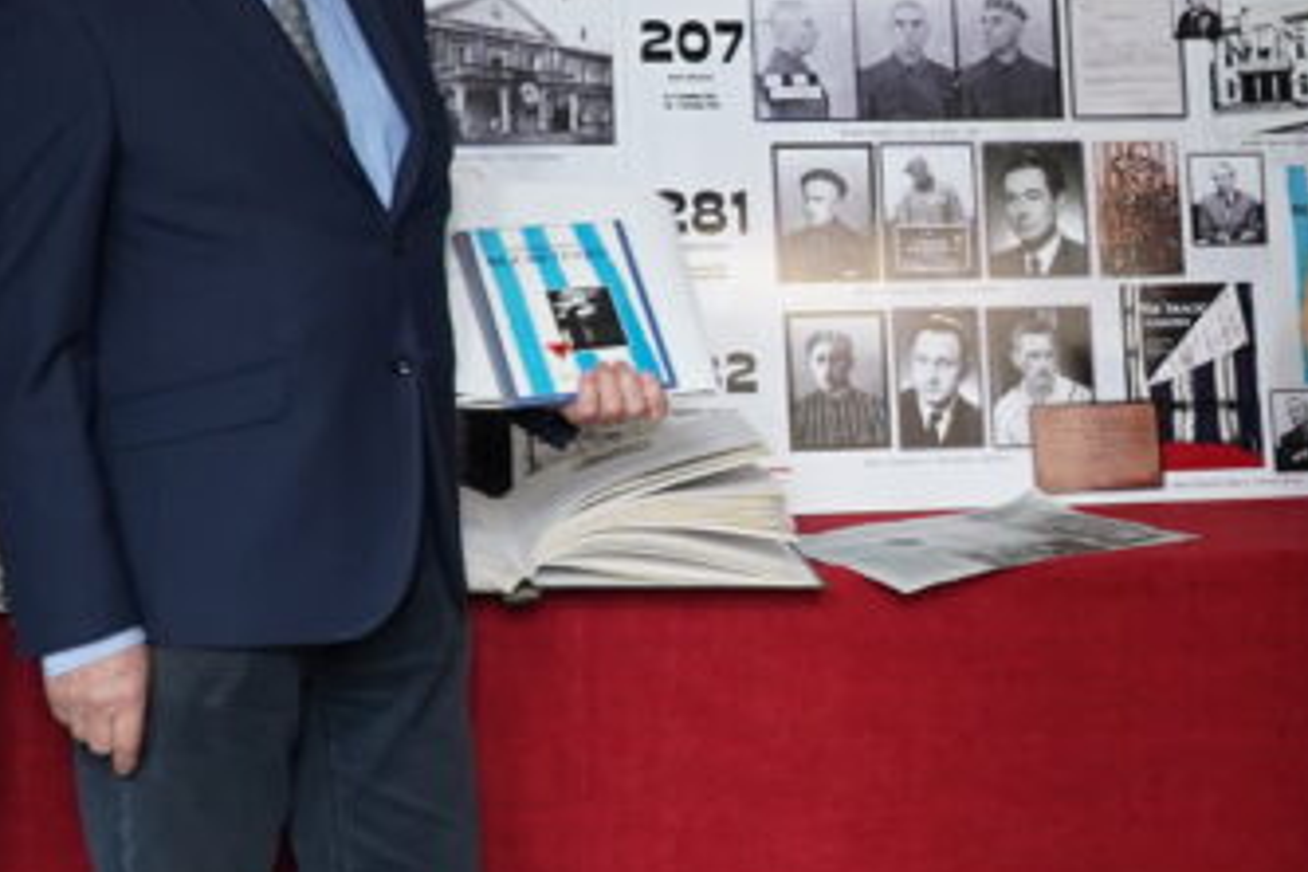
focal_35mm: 83
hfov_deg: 24.1
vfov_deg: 16.4
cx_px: 1053
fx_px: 3015
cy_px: 320
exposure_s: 1/100
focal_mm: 18
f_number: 4
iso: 1250
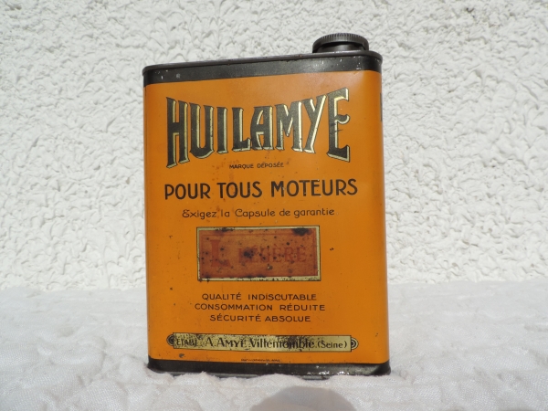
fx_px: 380
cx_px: 274
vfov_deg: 56.8
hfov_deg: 71.6
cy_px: 206
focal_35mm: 24
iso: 80
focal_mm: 4.3
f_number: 4.2
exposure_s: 1/1600
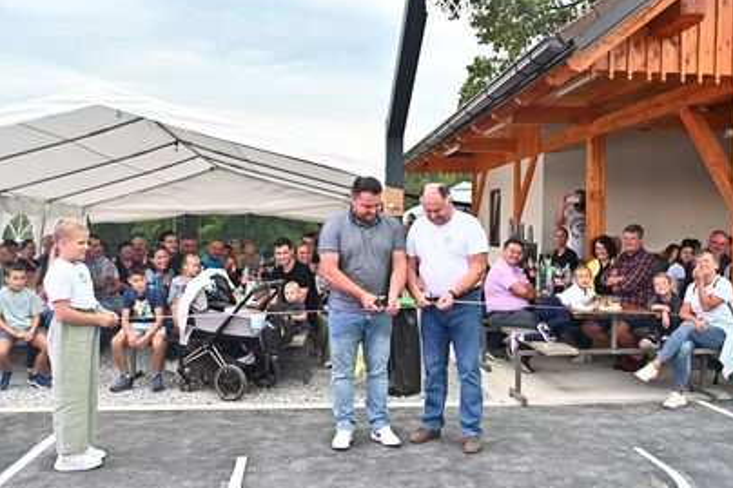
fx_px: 794
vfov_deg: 34.2
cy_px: 250
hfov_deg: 49.5
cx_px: 406
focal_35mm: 39
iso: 1600
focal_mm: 35
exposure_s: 1/320
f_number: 4.5
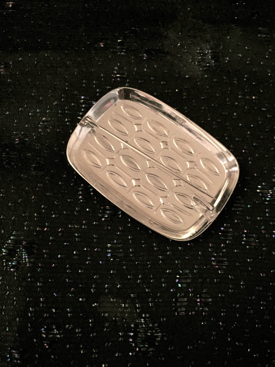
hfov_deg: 48.2
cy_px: 184
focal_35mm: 29
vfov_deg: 61.7
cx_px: 138
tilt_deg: -74.6
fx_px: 307
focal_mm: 4.15
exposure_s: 1/17
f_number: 2.2
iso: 500
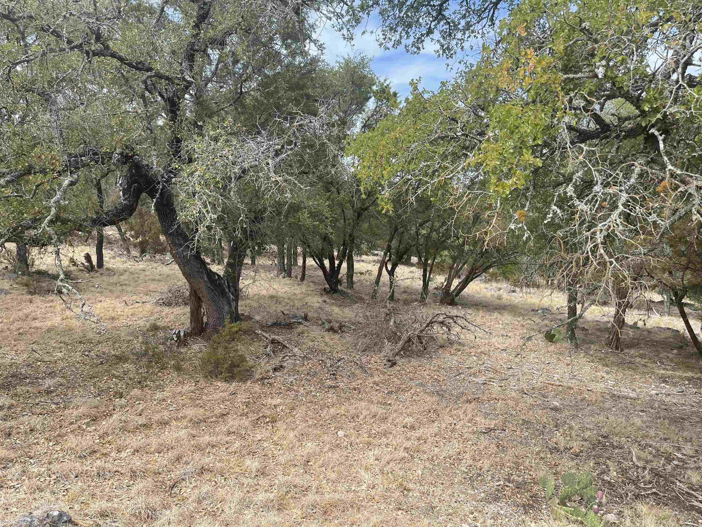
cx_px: 351
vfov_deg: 53.1
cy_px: 264
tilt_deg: -5.6
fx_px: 527
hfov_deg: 67.3
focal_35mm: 26
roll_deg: +0.5
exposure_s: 1/1200
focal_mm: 5.1
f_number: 1.6
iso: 32
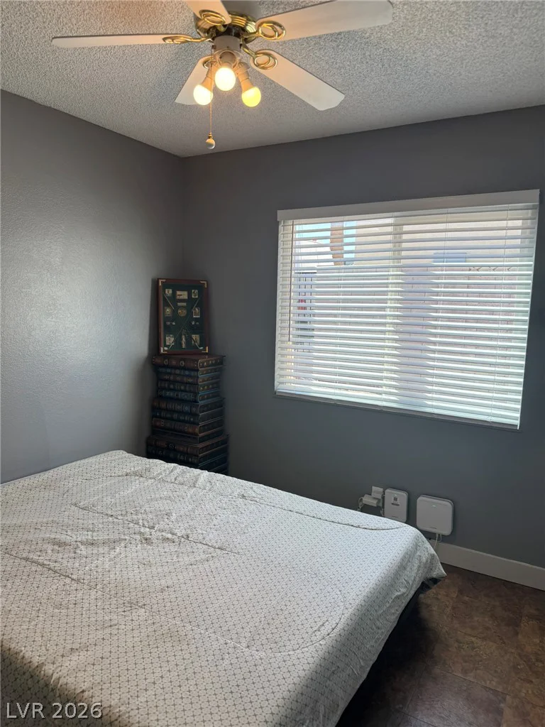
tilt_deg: -5.3
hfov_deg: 56.8
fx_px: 504
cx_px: 272
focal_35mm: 24
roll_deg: -1.2
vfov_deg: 71.6
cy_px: 364
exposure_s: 1/298
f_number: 1.78
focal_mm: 6.76
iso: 80
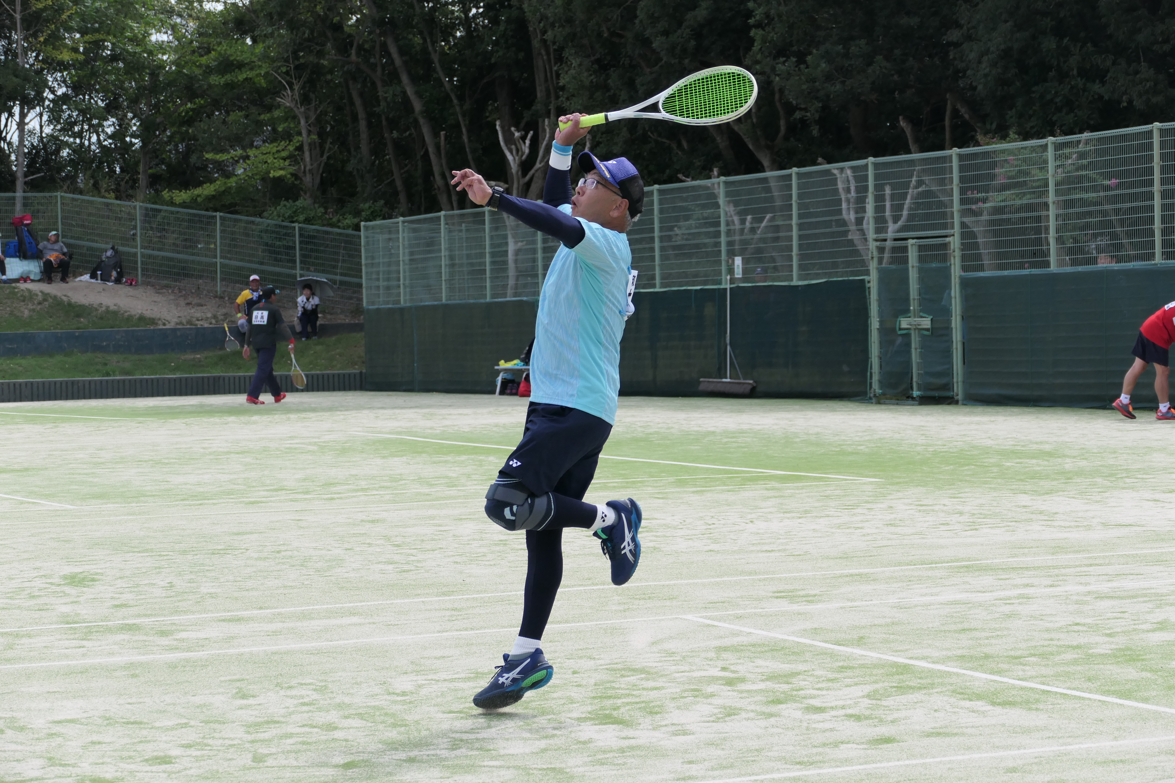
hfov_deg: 19.6
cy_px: 392
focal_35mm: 104
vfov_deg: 13.2
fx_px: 3394
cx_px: 588
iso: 320
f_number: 3.8
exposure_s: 1/3200
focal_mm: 37.79
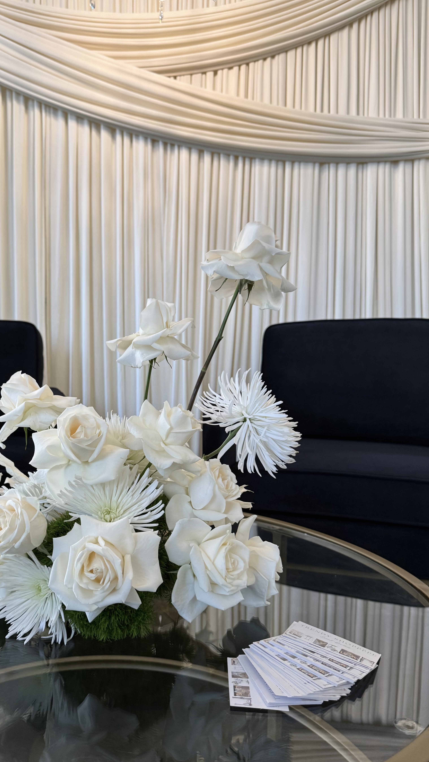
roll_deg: -0.5
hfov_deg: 42.4
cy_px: 392
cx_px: 147
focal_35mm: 27
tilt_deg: -1.3
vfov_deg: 69.8
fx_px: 546
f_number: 1.78
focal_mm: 6.76
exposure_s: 1/120
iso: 200
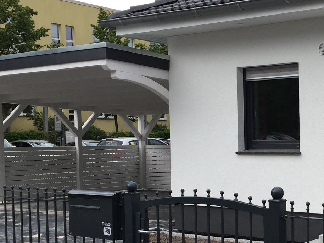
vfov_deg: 22.4
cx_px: 303
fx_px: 608
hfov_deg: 28.5
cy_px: 176
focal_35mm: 65
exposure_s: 1/1014
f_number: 2.2
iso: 32
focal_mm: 4.15
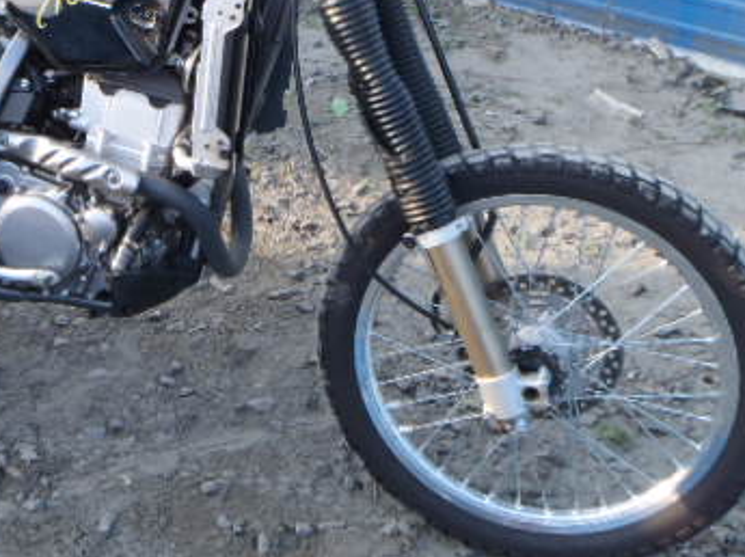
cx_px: 140
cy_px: 145
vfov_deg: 27.6
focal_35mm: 52
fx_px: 1118
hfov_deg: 35.6
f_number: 4.5
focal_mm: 5
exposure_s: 1/60
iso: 80
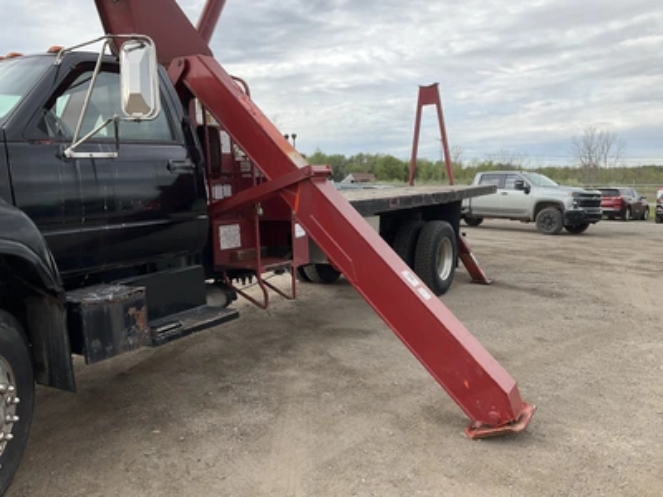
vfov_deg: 48.2
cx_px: 332
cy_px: 248
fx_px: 555
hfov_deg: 61.7
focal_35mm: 29
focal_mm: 3
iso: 25
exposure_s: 1/691
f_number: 1.8
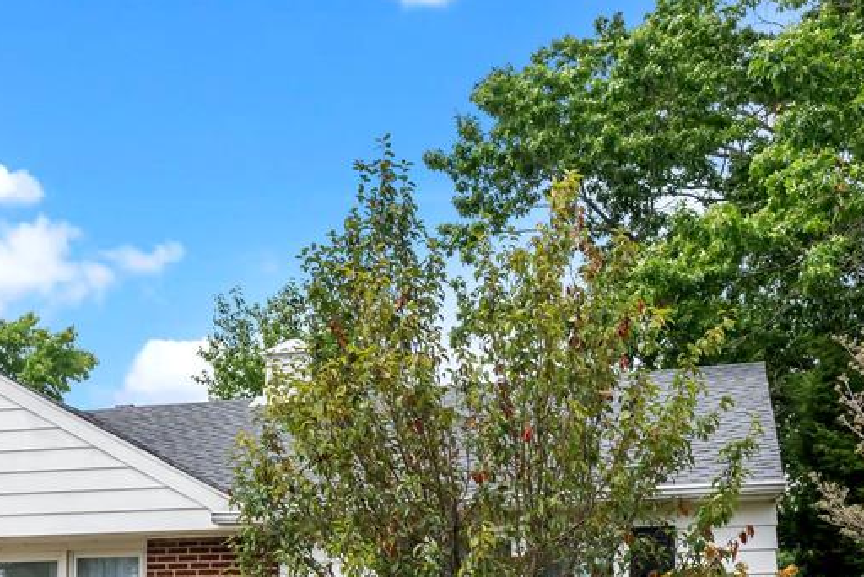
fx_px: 1441
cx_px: 179
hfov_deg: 32.5
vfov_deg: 21.9
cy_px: 572
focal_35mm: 60
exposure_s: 1/500
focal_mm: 30
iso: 640
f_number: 11
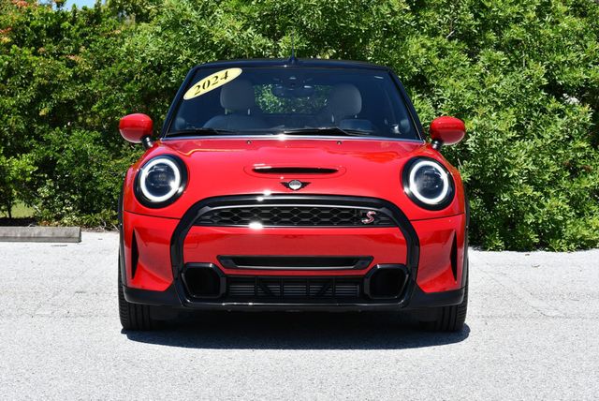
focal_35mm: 90
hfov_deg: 22.6
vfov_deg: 15.2
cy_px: 200
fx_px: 1499
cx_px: 300
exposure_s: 1/250
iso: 100
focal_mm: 45
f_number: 8
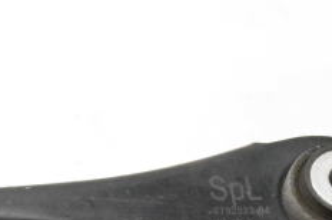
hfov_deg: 11.9
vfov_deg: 8.6
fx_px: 1464
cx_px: -272
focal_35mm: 159
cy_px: 224
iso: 6400
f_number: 9
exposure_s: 1/320
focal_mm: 24
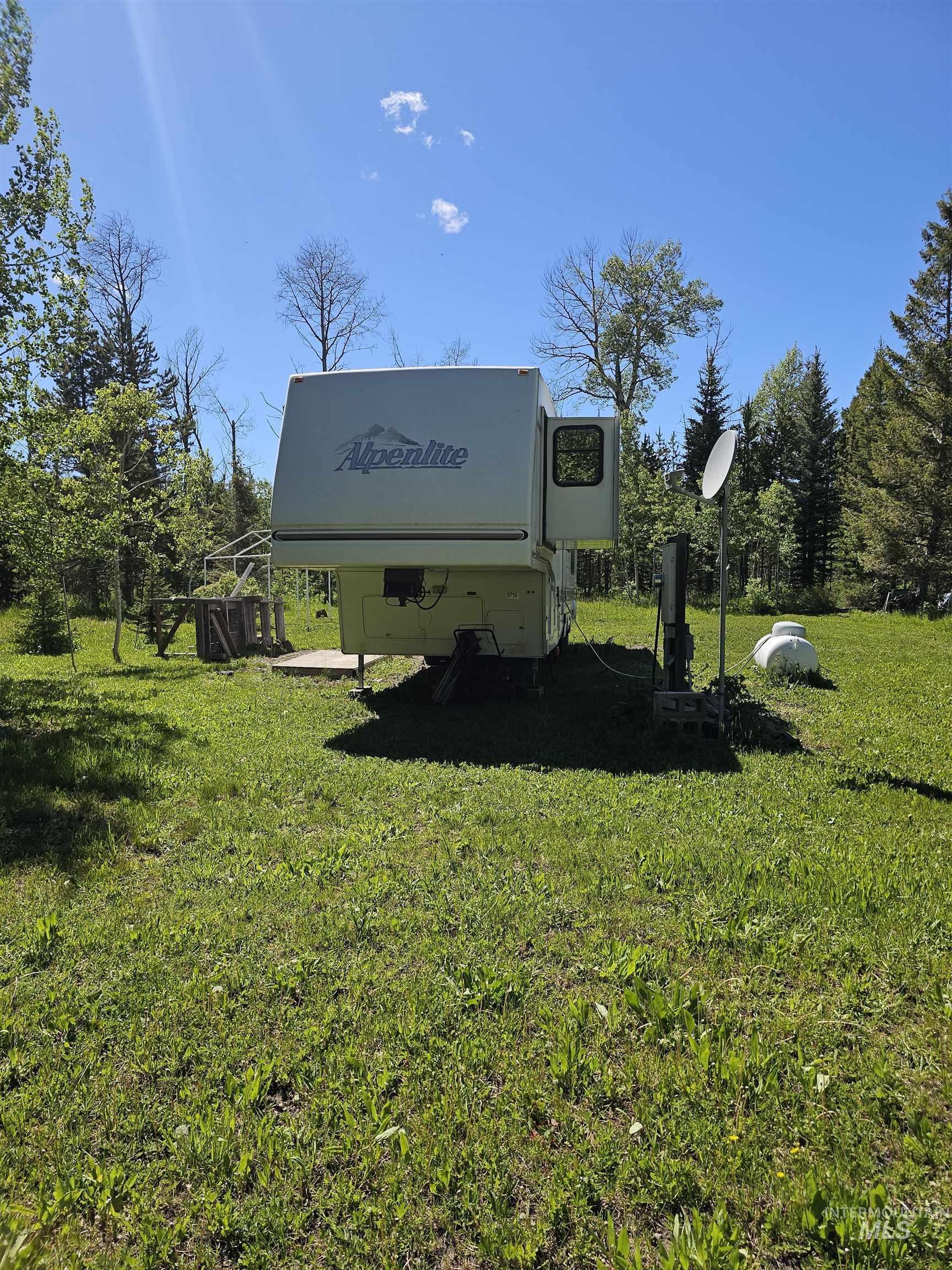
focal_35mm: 23
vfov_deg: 73.9
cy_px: 635
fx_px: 843
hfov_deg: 58.9
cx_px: 476
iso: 10
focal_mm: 6.3
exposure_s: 1/738
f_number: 1.7
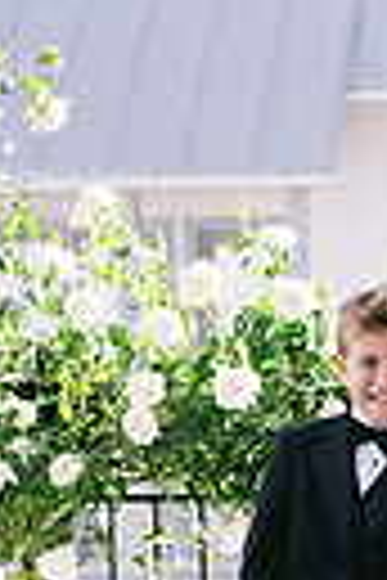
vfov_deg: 11.8
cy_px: 387
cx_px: 662
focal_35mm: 174
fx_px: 2806
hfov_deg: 7.7
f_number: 2.8
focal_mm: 50
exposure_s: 1/640
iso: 200
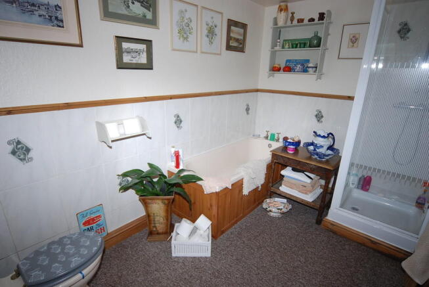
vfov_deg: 67.5
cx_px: 214
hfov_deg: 89.9
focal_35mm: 18
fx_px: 215
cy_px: 144
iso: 200
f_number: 5
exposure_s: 1/60
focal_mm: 12
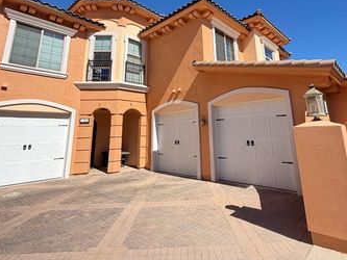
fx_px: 211
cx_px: 191
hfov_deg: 78.7
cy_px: 81
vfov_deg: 61.5
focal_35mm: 21
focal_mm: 2.22
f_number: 2.2
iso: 50
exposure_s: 1/502
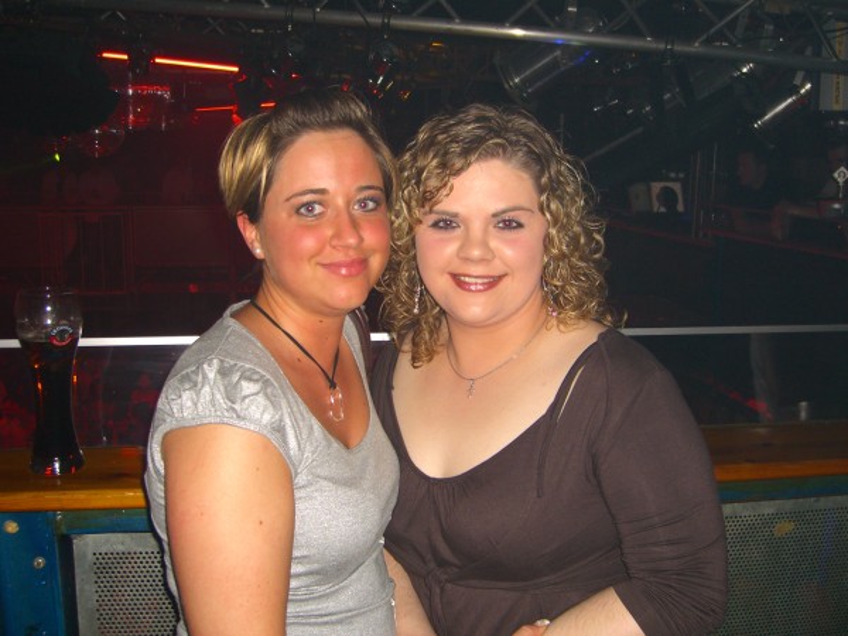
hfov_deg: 49.0
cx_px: 424
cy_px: 318
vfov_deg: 37.7
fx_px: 931
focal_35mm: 38
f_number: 2.8
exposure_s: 1/60
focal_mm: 7.9
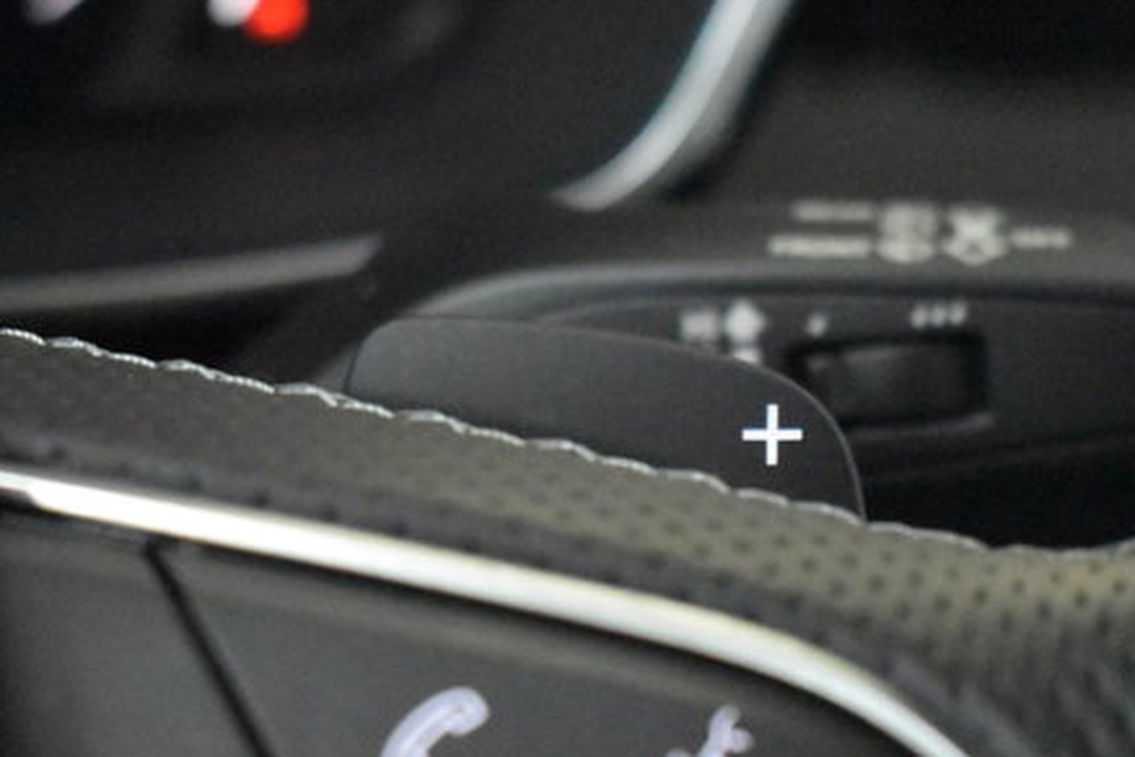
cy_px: 434
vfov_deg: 13.8
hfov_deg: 20.6
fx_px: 3121
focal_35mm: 99
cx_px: 637
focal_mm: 38
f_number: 4.8
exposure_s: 1/125
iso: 12800
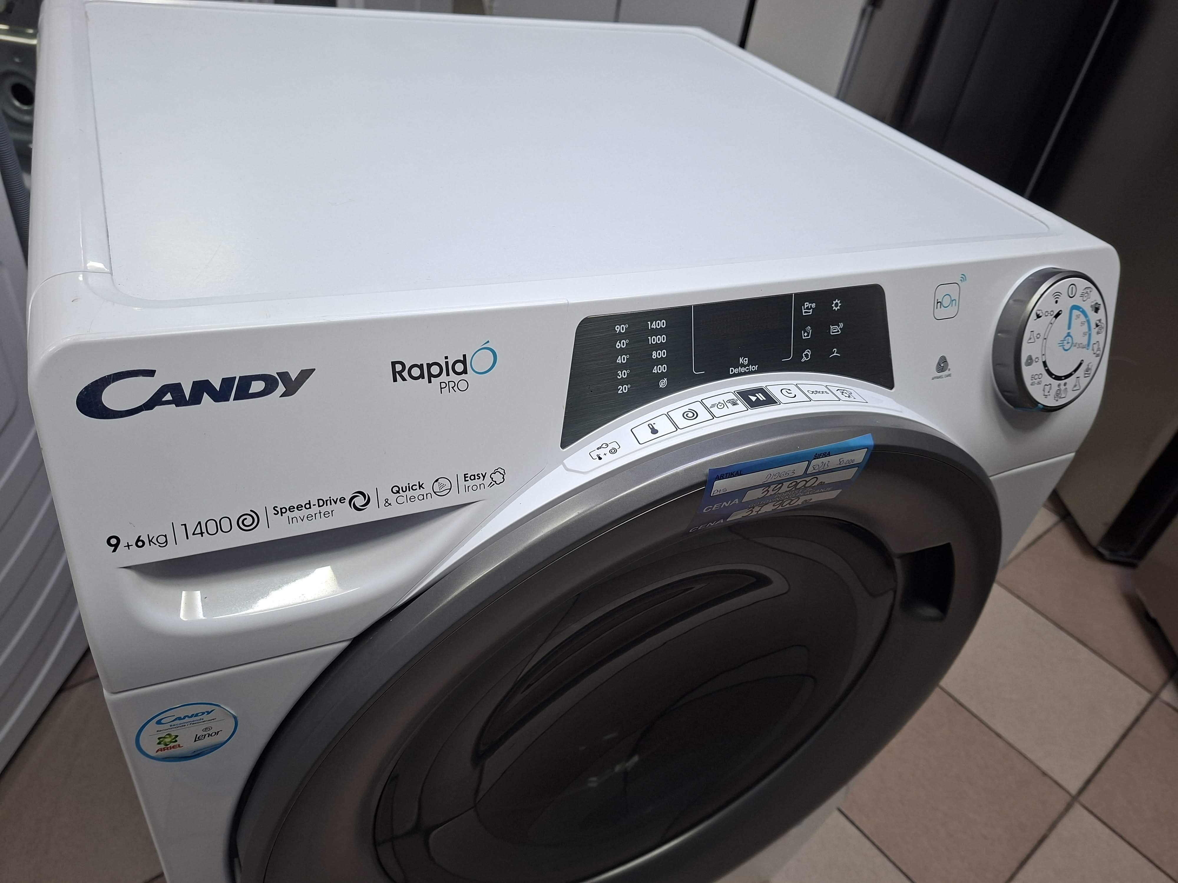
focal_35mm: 23
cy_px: 442
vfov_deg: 58.9
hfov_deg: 73.9
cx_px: 589
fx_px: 783
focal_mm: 5.54
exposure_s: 1/100
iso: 200
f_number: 1.8
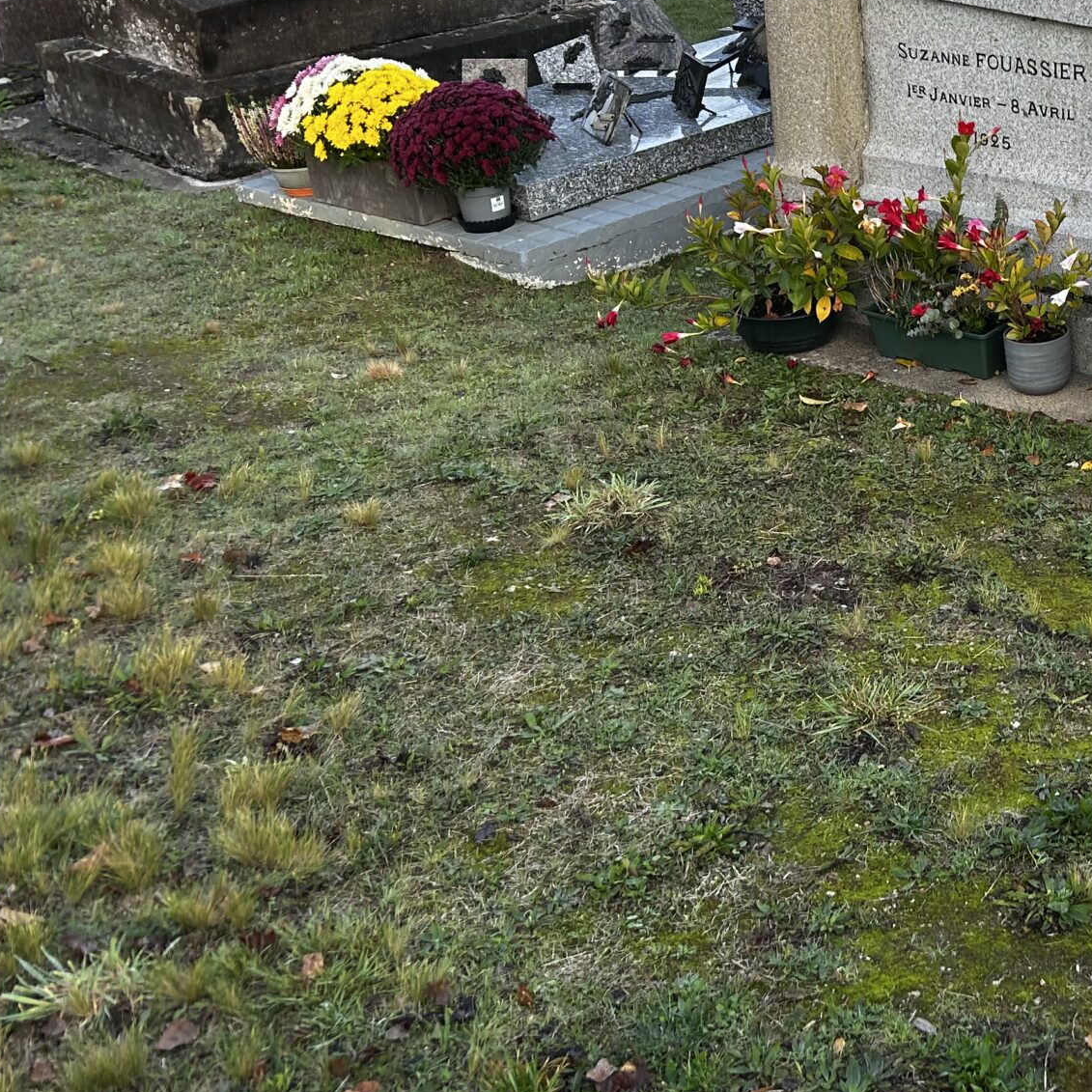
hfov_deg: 30.3
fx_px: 1856
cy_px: 325
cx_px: 1116
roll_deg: +1.9
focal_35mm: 52
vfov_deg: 32.4
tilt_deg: -20.7
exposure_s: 1/279
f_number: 1.5
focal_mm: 5.7
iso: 40
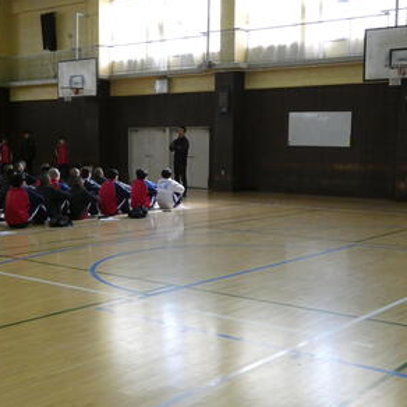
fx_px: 692
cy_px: 205
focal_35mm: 52
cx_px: 151
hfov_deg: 32.6
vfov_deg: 32.8
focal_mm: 7.8
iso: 800
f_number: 3.7
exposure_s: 1/250
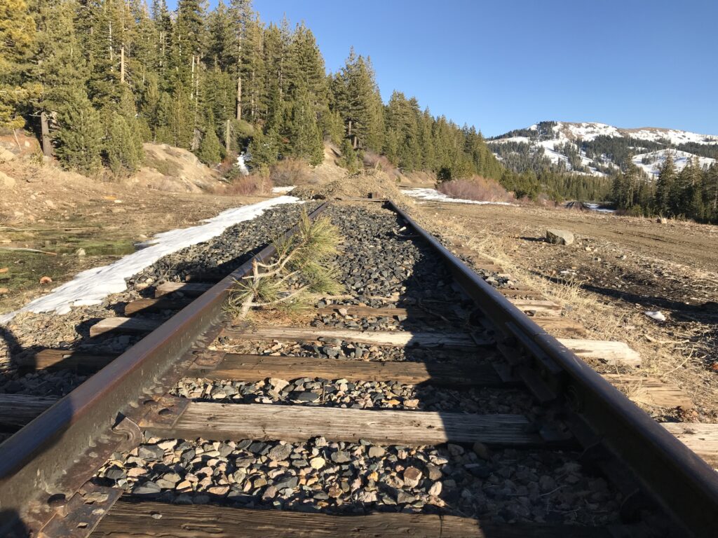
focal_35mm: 28
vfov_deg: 49.7
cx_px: 359
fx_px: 581
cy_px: 269
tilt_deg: -6.8
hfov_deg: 63.4
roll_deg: -3.3
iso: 20
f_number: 1.8
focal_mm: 3.99
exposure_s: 1/1330
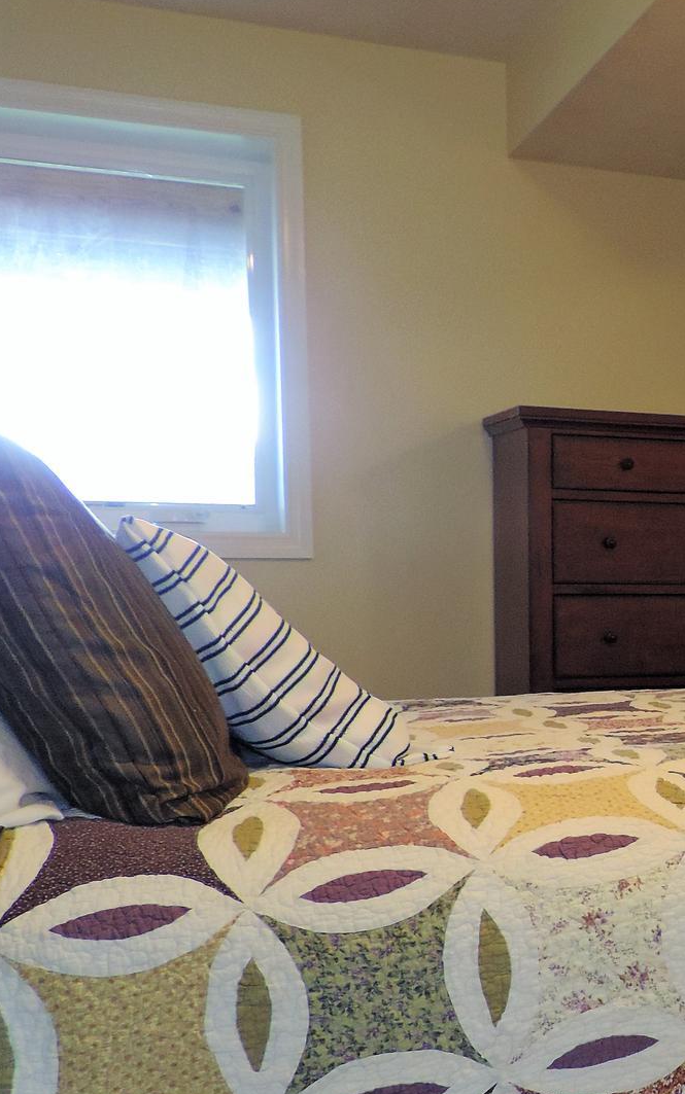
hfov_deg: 22.7
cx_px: 950
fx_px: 1463
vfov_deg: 40.7
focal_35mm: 49
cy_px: 694
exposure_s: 1/40
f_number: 3
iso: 320
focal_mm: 4.3
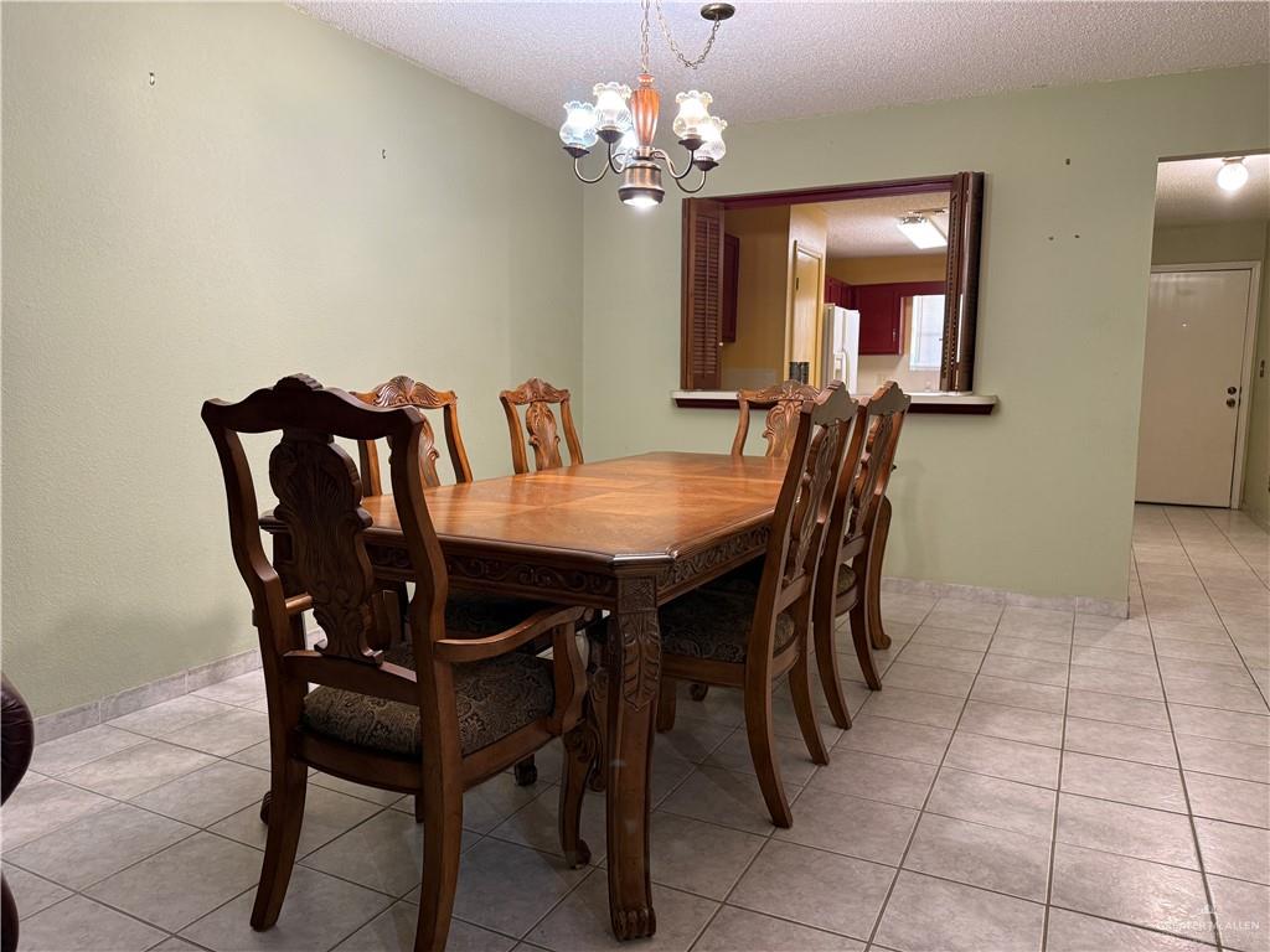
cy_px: 476
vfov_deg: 56.8
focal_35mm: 24
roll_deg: -0.6
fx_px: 881
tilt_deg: -5.9
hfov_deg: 71.6
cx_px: 635
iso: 250
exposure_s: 1/60
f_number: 1.78
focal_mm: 6.76
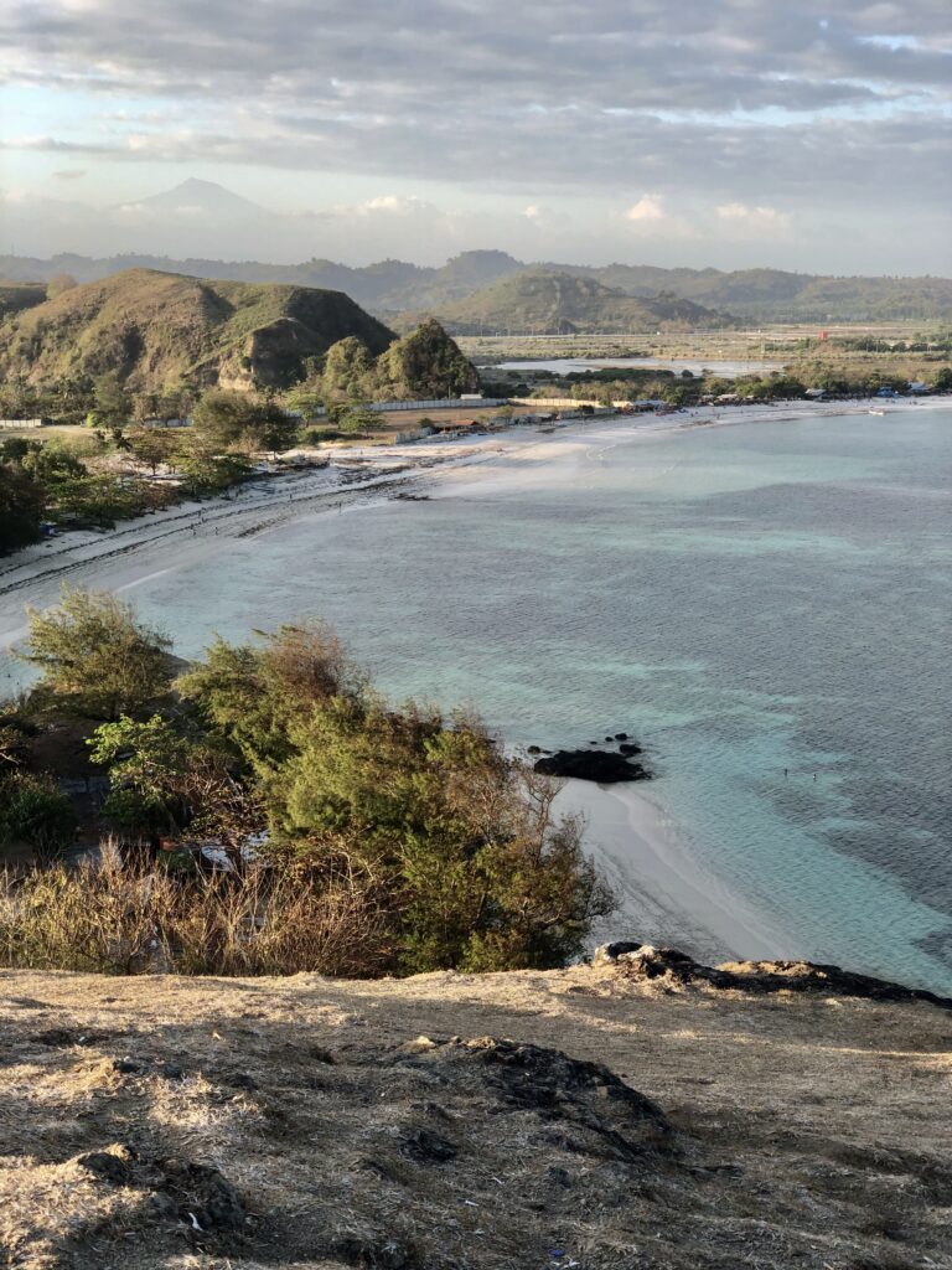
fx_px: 1907
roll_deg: +0.3
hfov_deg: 28.0
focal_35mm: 52
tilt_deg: -10.5
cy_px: 635
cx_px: 476
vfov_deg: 36.8
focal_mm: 6
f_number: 2.4
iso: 16
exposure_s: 1/186
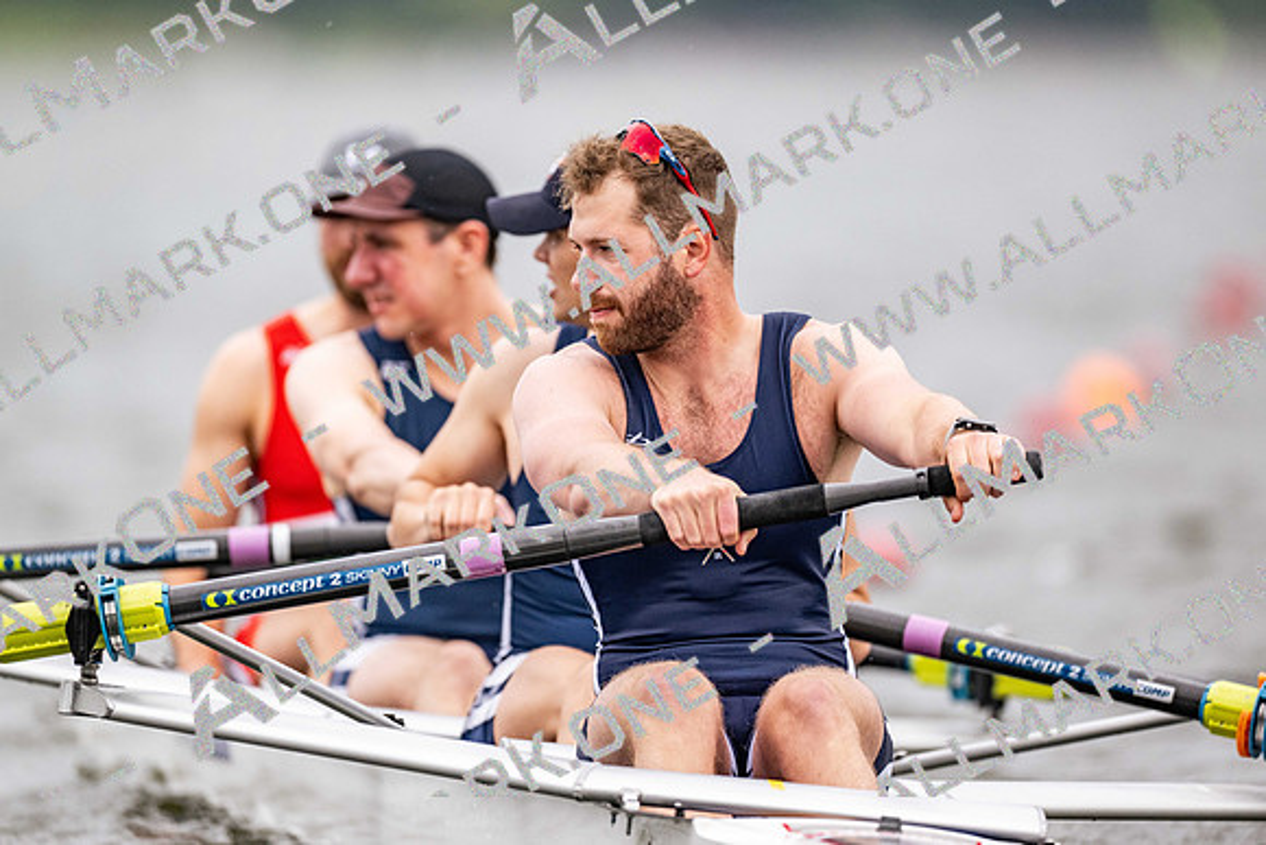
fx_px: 21104
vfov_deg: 2.3
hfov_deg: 3.4
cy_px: 422
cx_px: 633
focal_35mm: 600
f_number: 4
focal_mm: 600
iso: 1100
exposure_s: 1/2500
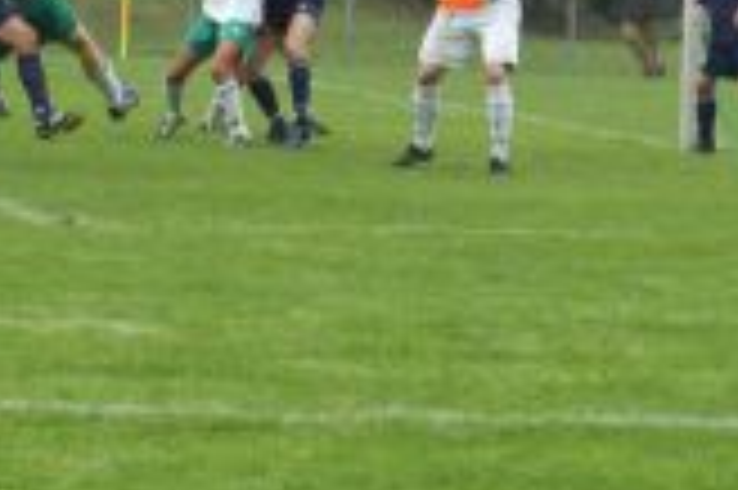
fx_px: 6451
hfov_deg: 6.5
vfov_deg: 4.3
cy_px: -11
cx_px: 608
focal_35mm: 315
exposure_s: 1/320
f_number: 4.5
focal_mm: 86
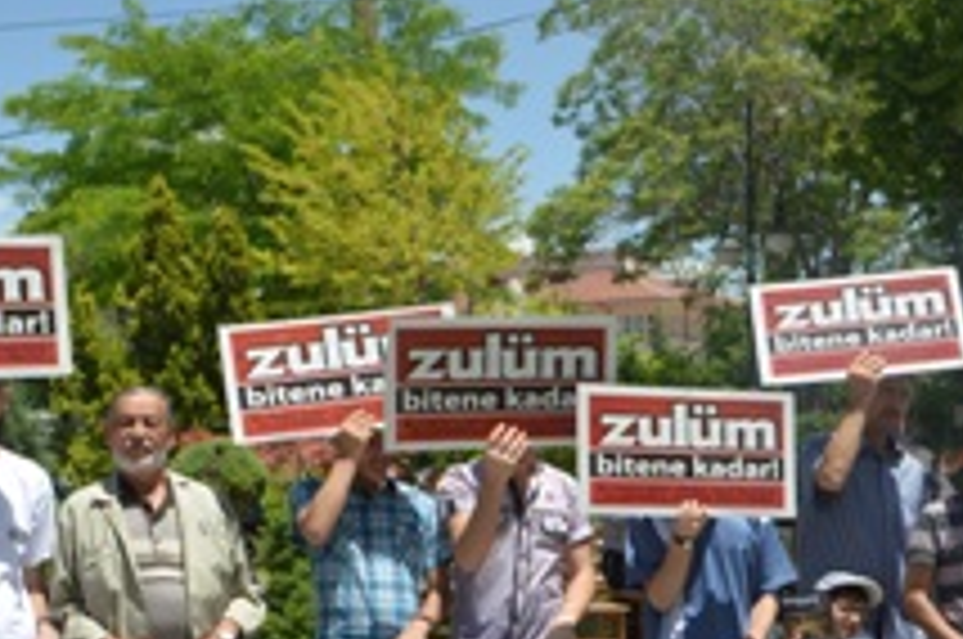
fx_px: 1843
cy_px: 569
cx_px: 526
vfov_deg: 19.3
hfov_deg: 29.3
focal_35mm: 69
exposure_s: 1/250
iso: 100
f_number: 8
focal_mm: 22
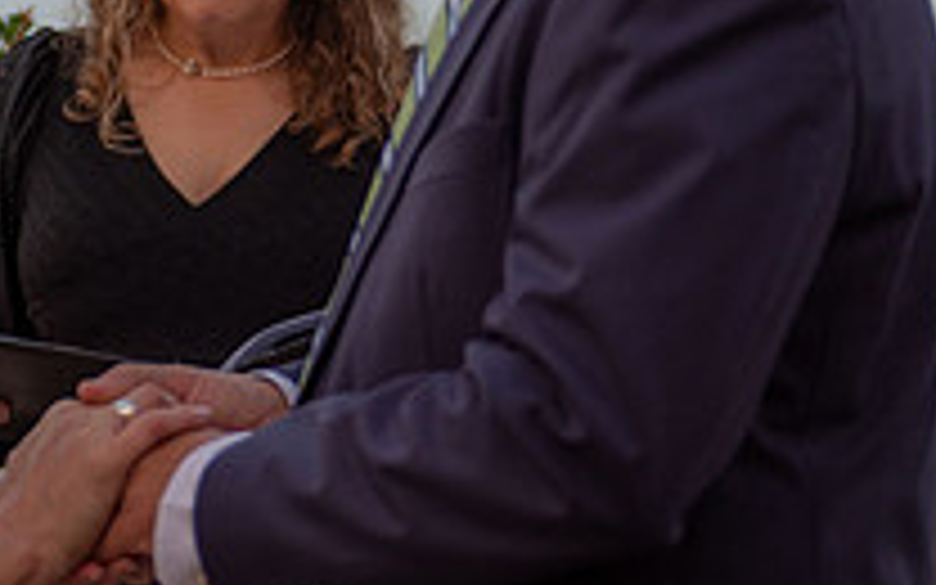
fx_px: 3954
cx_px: 387
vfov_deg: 8.5
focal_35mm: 155
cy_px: 225
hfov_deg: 13.5
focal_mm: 52
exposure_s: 1/50
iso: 800
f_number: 2.8
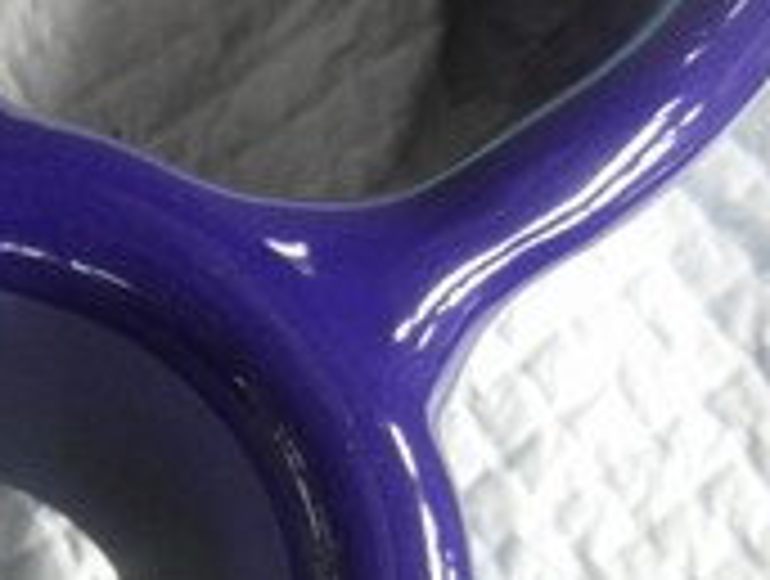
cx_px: -54
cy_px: 665
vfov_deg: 24.2
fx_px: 1248
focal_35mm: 56
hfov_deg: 31.0
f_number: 3.2
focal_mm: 4
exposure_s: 1/30
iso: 400
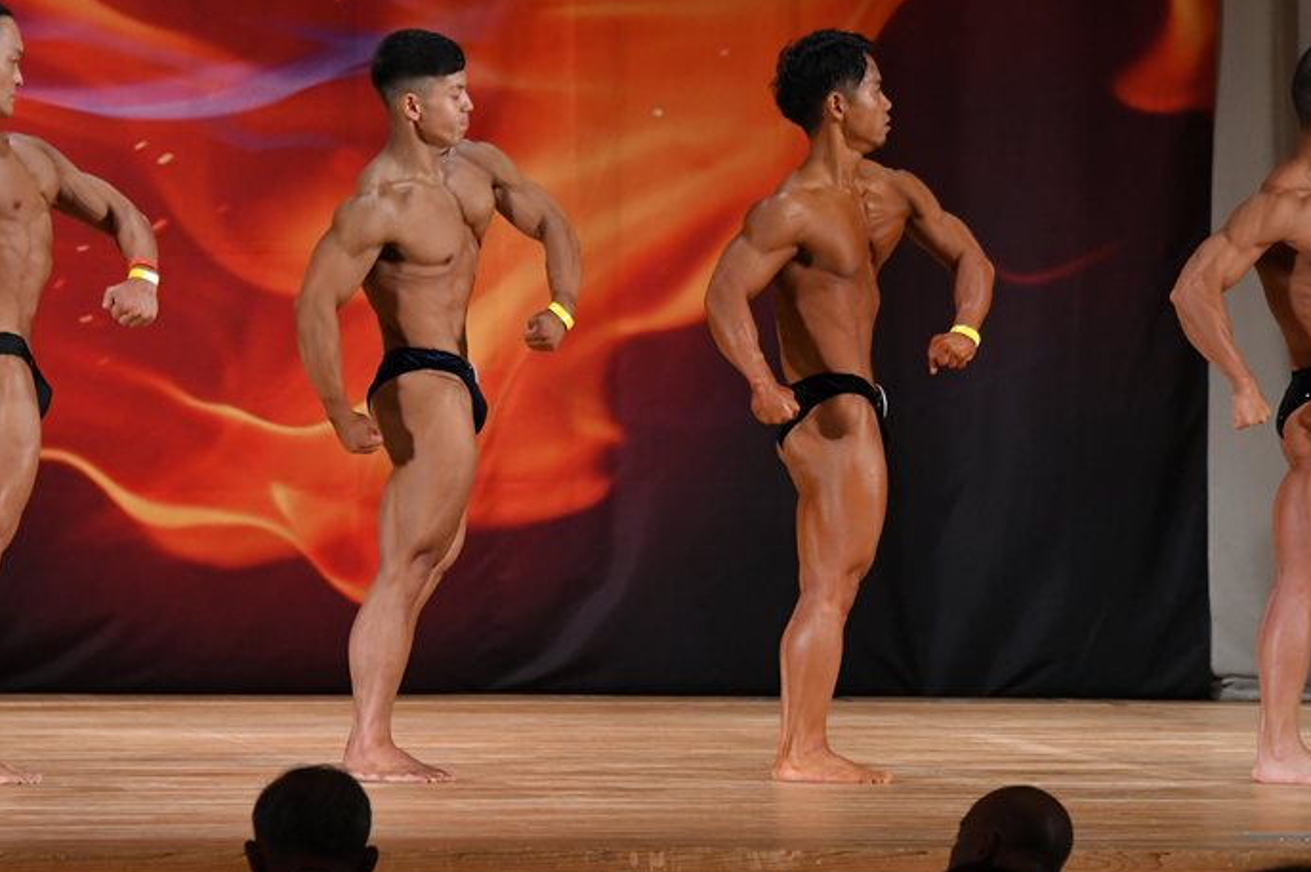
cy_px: 458
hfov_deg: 8.1
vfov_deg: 5.4
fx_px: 9243
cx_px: 676
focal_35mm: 254
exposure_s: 1/400
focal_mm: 150
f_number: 5.6
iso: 3200
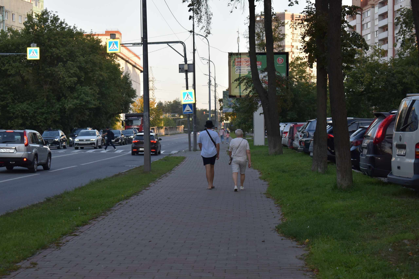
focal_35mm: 82
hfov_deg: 24.6
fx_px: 960
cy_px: 140
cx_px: 210
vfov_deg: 16.6
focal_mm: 55
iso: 280
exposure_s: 1/200
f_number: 5.6
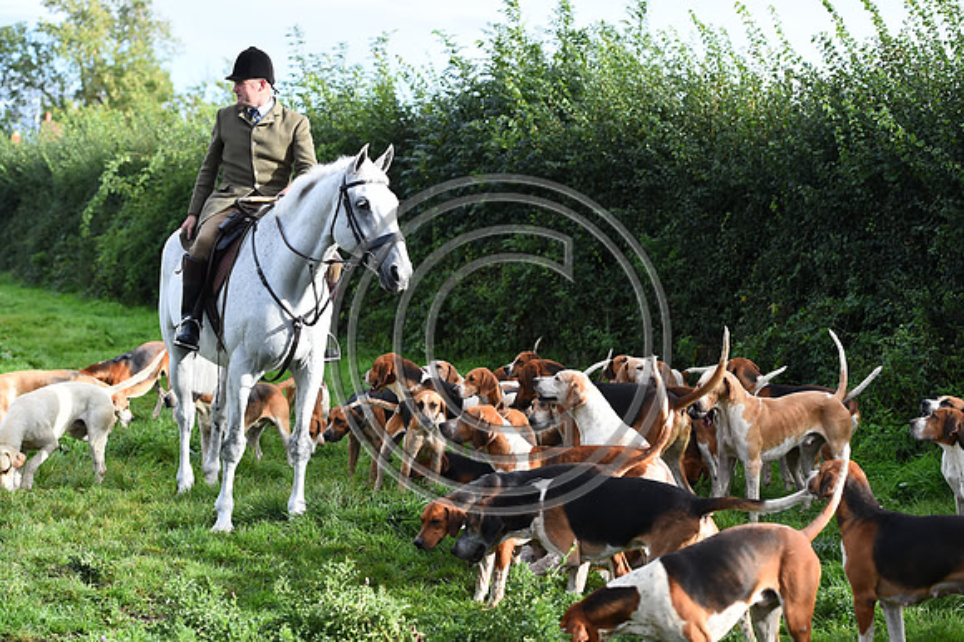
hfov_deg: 28.9
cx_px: 482
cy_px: 321
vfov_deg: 19.4
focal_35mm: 70
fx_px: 1873
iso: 280
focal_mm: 70
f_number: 4
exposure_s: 1/800
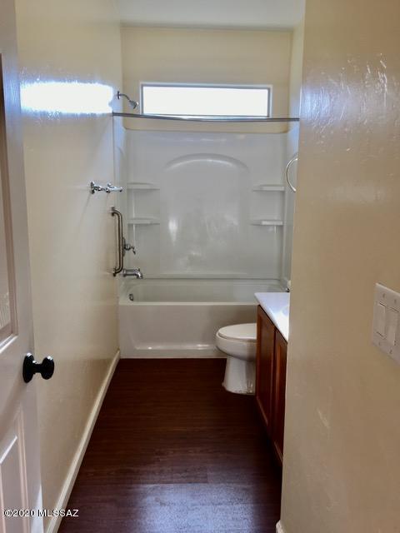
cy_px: 266
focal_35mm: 29
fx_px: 447
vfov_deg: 61.7
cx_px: 200
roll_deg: -1.4
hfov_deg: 48.2
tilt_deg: -10.5
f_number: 2.2
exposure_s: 1/60
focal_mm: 4.15
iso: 32
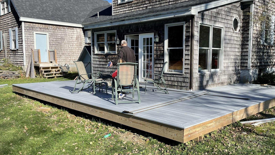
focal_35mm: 33
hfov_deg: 59.4
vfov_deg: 35.6
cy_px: 83
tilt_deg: -6.3
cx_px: 152
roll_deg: -0.4
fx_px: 241
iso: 32
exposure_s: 1/2092
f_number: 1.6
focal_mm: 4.2
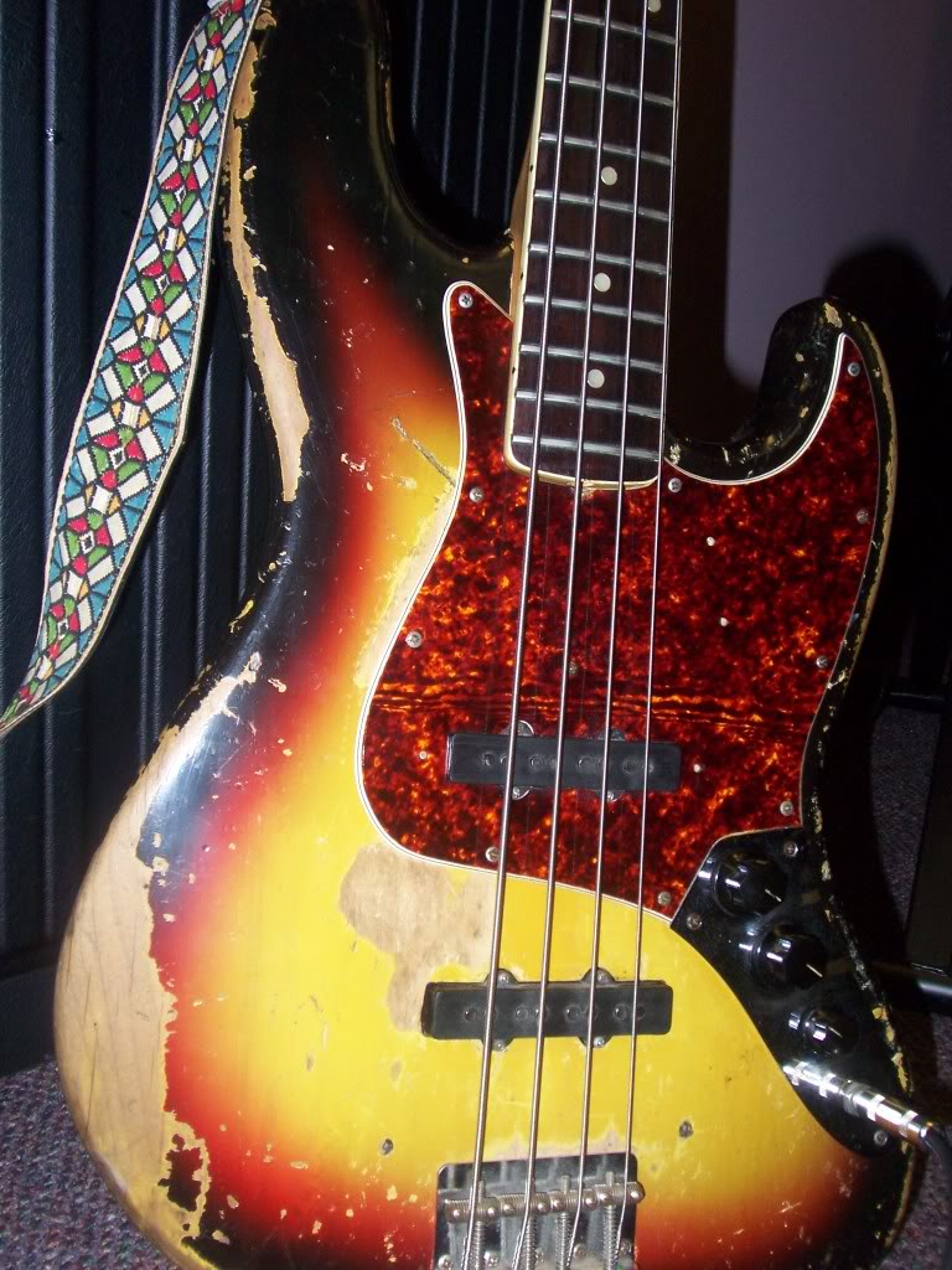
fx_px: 1430
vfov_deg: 47.9
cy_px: 635
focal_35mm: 39
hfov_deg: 36.8
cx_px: 476
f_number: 3.9
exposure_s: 1/60
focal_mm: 6.4
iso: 125
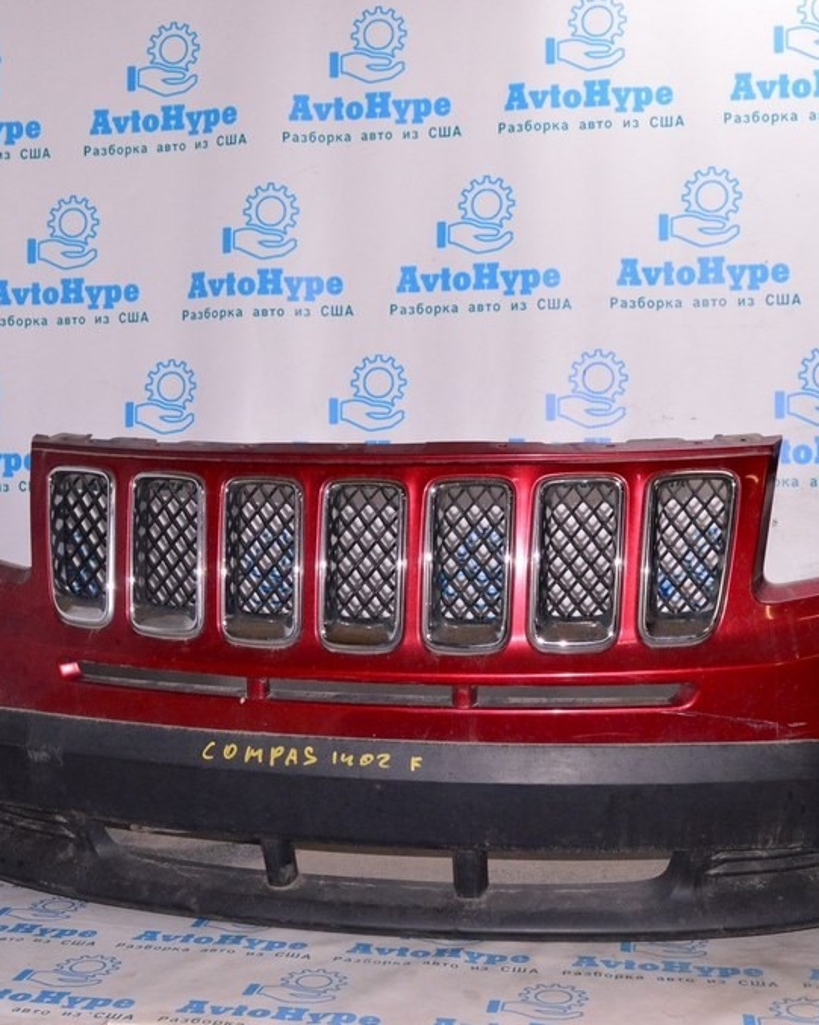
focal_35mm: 45
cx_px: 448
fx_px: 1356
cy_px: 511
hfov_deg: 33.6
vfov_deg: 41.4
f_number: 8
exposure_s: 1/160
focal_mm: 21
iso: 1600
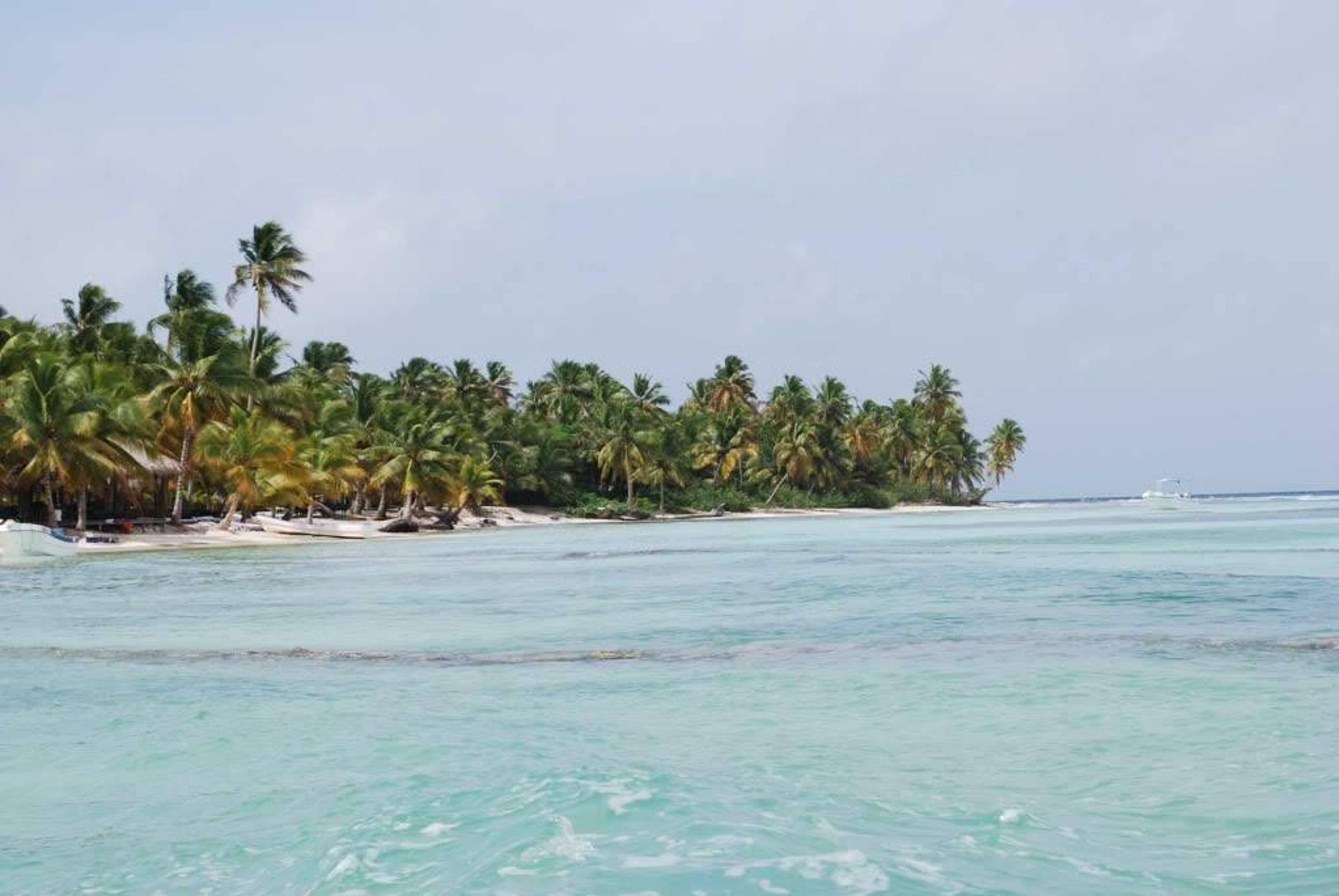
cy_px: 448
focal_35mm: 82
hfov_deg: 24.6
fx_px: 3072
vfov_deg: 16.6
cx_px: 670
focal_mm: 55
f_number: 9
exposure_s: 1/320
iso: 100
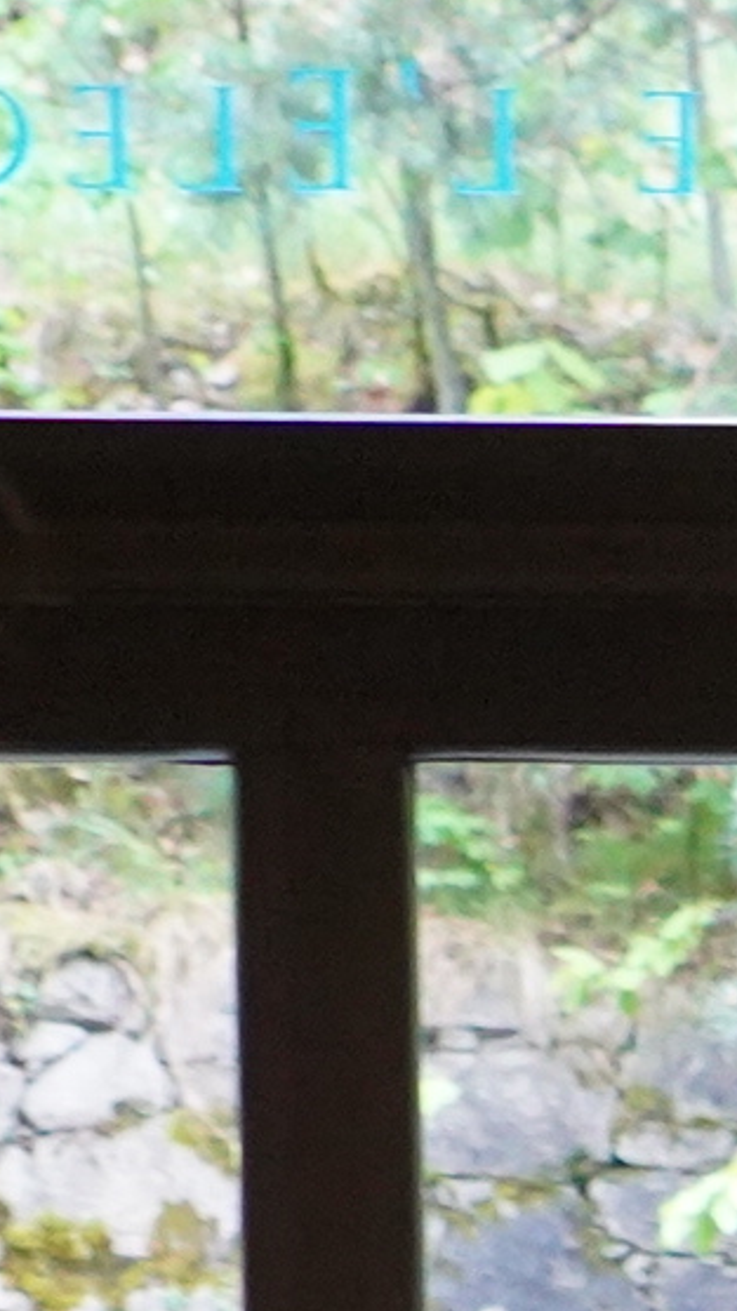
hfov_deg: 4.9
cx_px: 2110
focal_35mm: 237
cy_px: 2582
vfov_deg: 8.6
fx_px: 8240
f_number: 4
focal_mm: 32
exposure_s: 1/160
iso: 5000
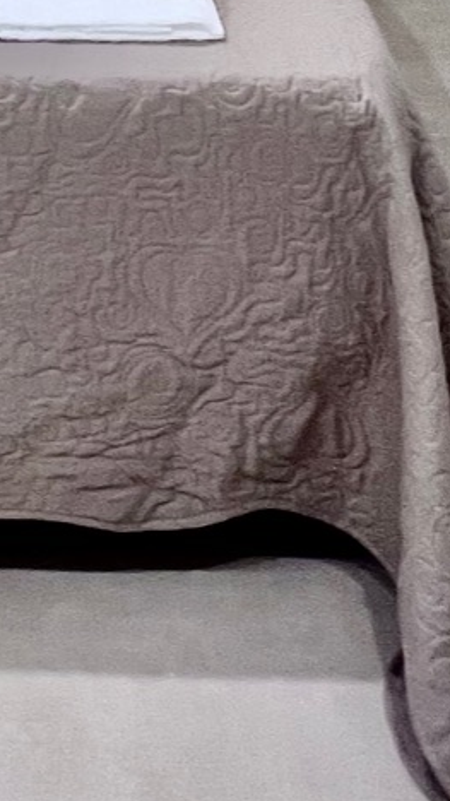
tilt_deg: +0.9
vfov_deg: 19.2
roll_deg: +0.6
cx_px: -226
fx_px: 1316
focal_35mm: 62
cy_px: -805
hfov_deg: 17.4
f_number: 1.8
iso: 200
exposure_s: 1/100
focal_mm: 1.57
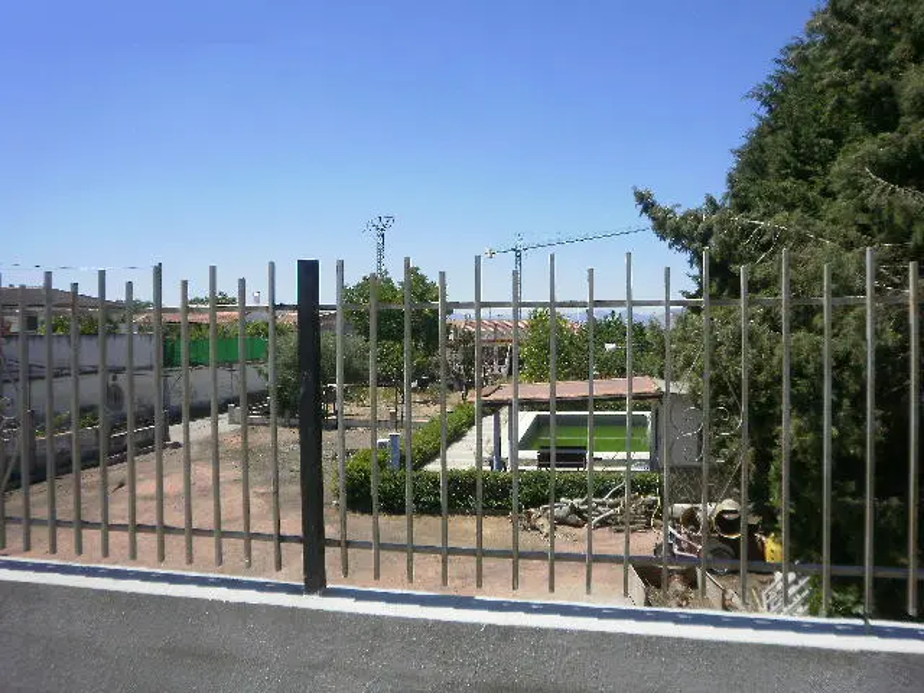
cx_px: 462
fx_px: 694
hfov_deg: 67.3
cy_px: 346
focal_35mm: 26
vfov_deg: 53.1
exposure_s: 1/250
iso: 100
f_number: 7.8
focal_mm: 4.65
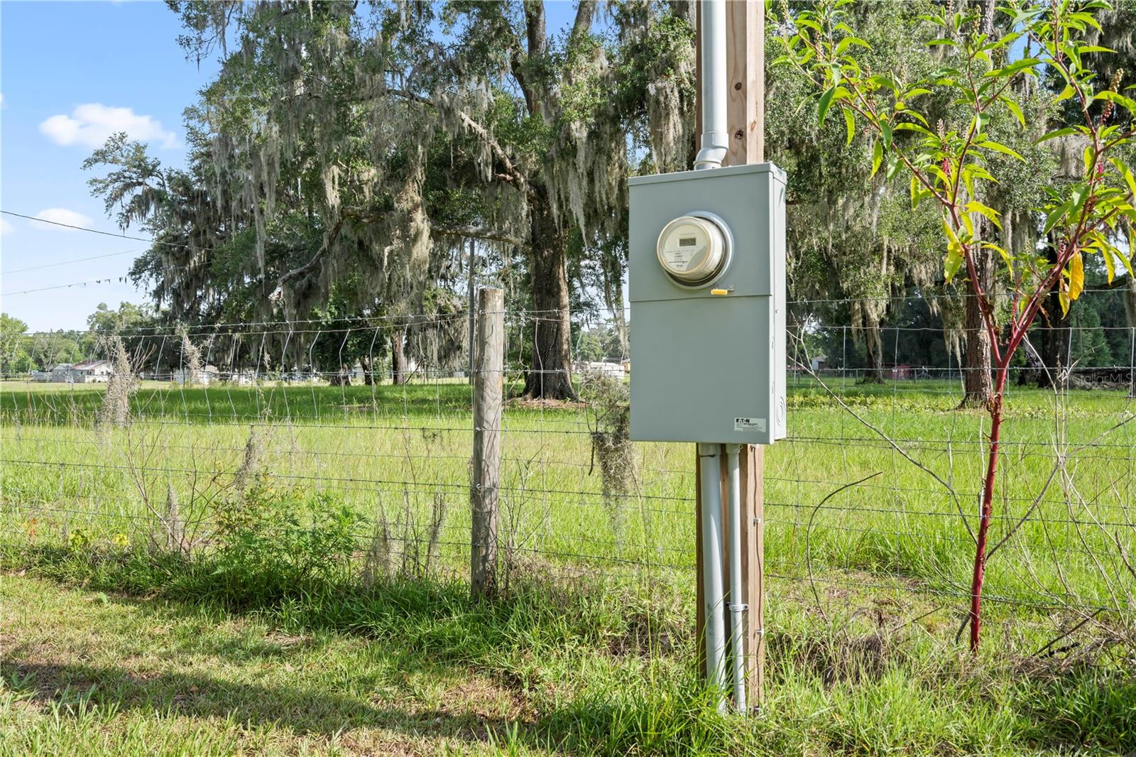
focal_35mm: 32
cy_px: 378
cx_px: 568
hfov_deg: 58.7
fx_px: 1010
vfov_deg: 41.1
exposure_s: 1/80
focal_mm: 32
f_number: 11
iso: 100
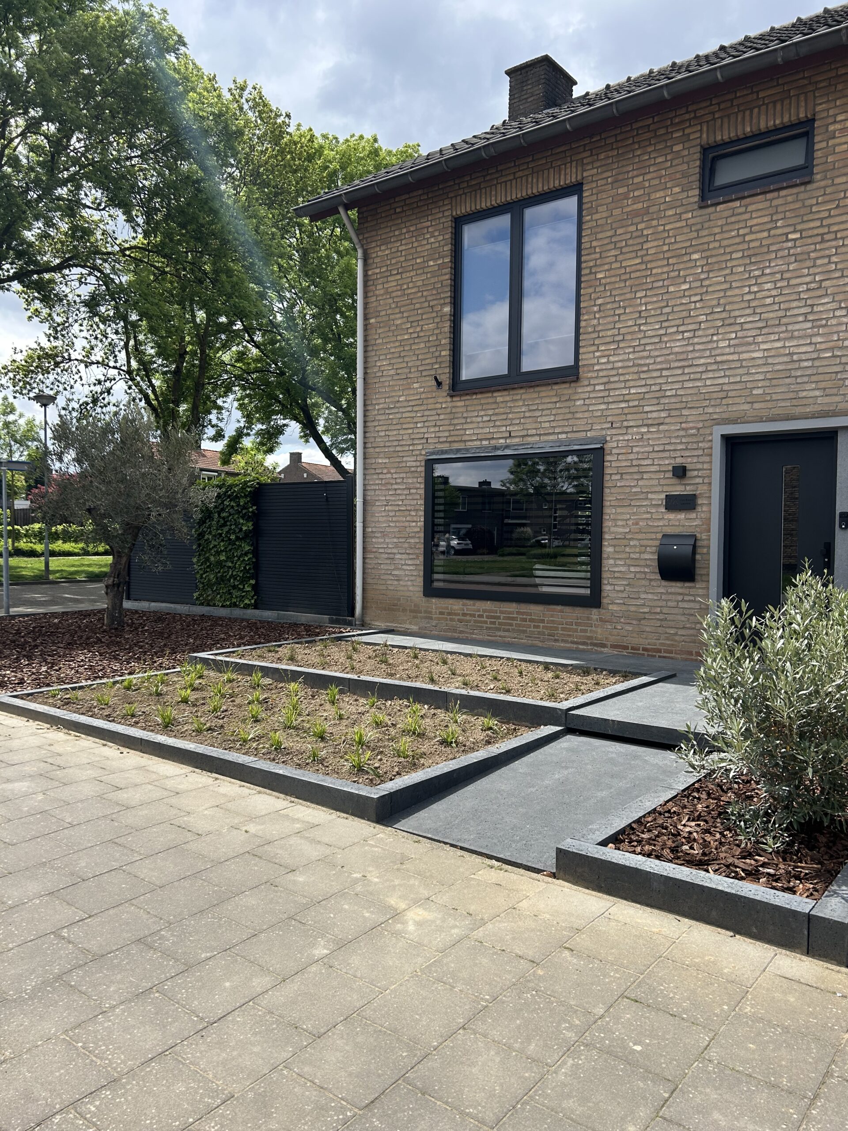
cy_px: 566
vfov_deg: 67.3
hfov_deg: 53.1
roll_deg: -0.5
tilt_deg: -2.2
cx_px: 424
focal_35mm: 26
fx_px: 849
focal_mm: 5.7
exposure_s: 1/3077
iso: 50
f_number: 1.5
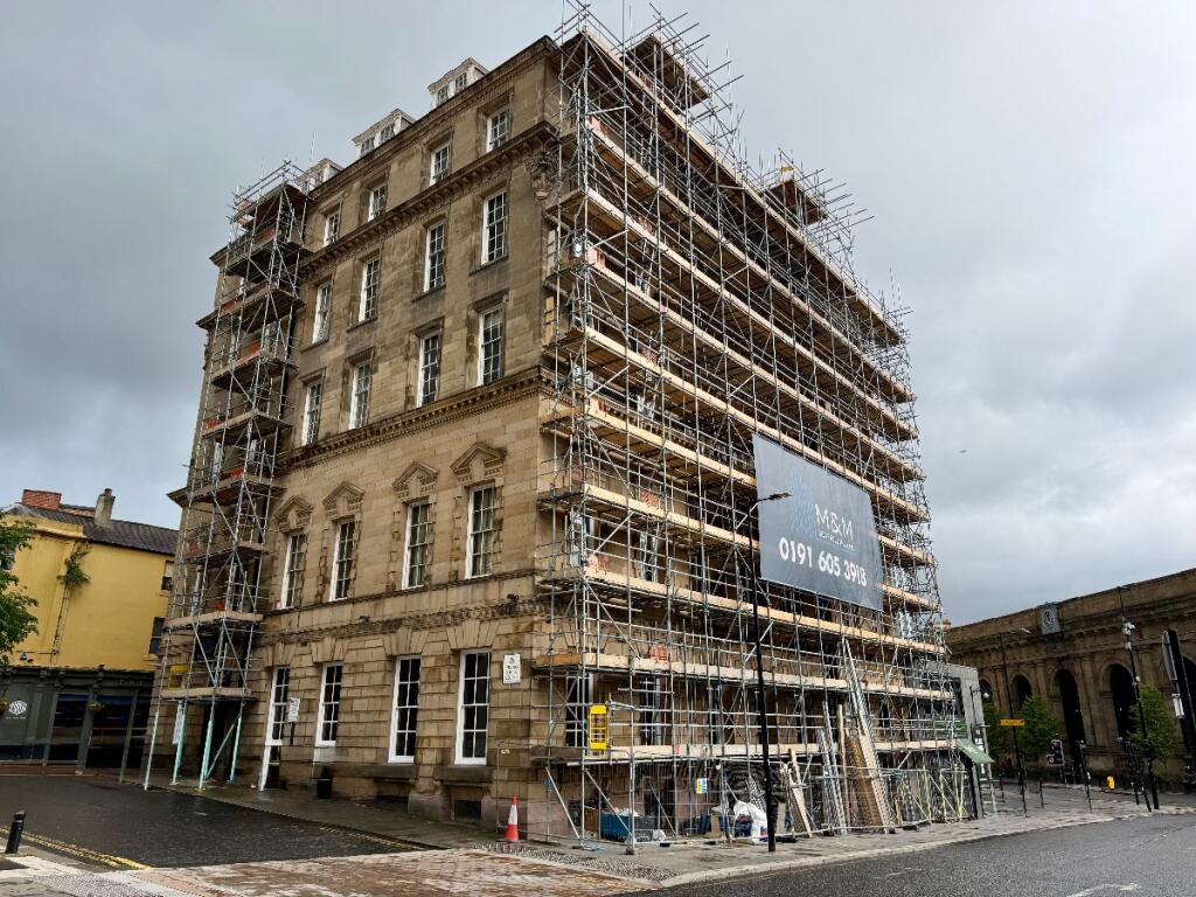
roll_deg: +0.4
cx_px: 598
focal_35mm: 24
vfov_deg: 56.8
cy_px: 448
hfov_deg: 71.6
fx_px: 829
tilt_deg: +18.8
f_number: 1.78
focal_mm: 6.76
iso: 80
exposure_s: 1/2053
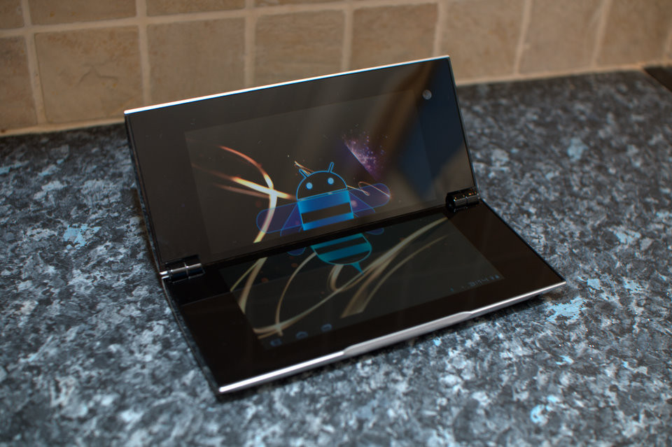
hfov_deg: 43.6
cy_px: 224
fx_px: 840
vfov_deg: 29.8
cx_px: 336
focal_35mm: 45
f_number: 4
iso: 200
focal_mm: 30
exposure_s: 1/60
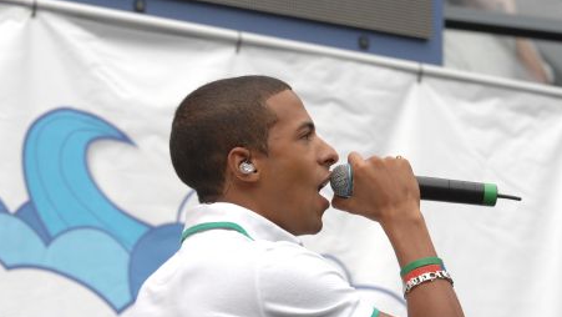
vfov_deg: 8.1
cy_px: 178
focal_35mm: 151
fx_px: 2244
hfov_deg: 14.3
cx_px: 282
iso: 800
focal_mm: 95
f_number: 5
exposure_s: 1/500
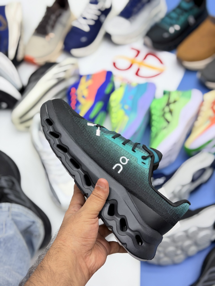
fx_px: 398
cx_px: 108
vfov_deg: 39.7
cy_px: 143
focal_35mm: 48
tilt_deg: -55.2
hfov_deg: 30.3
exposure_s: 1/182
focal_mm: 6.76
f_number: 1.78
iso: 50
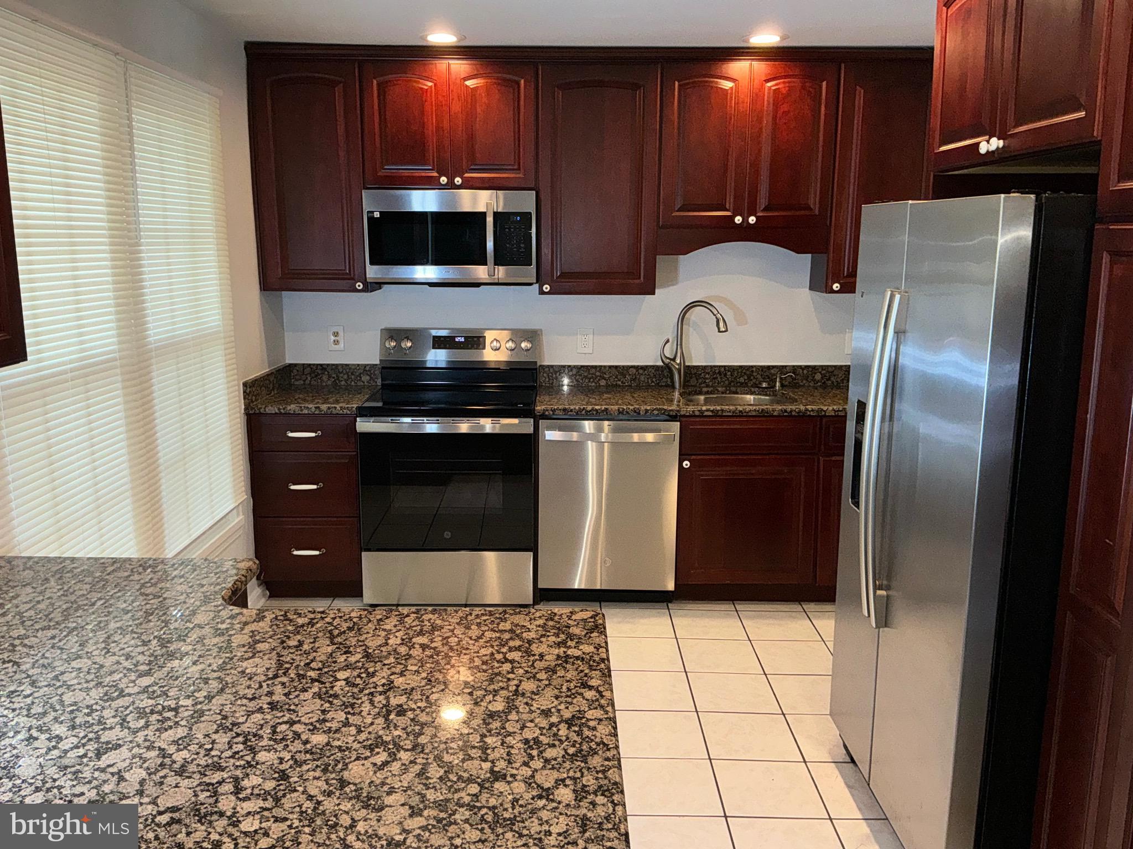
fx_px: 916
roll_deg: -0.2
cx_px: 566
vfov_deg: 49.7
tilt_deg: -11.3
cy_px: 424
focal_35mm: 28
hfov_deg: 63.4
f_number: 1.8
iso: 25
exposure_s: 1/60
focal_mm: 3
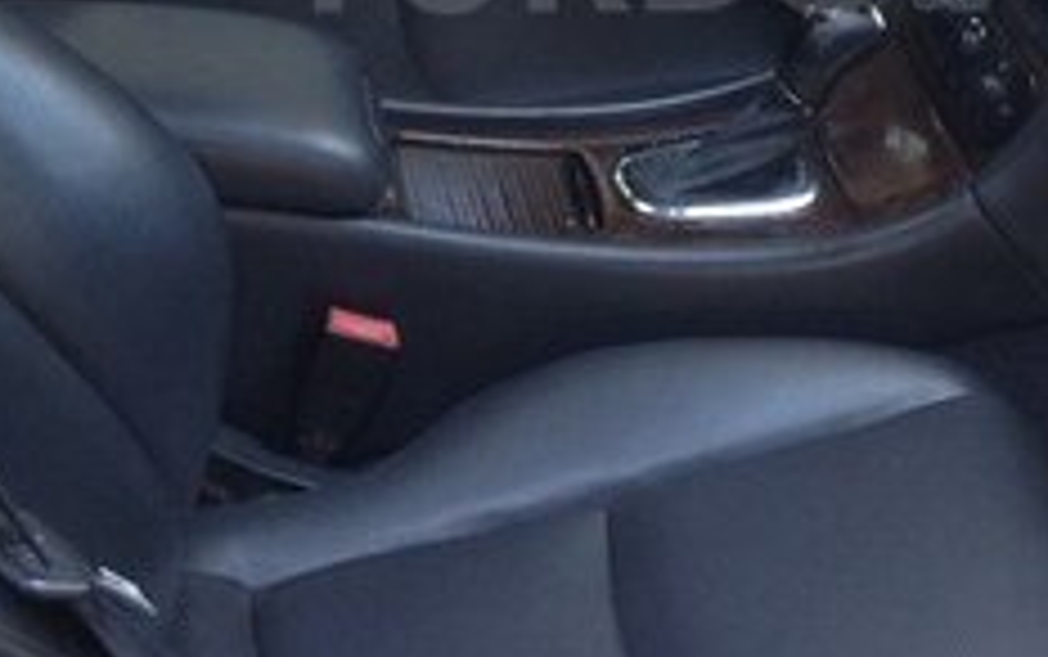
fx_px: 3001
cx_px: 738
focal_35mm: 105
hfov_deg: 19.7
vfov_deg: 12.3
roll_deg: -2.5
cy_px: -56
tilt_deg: -30.4
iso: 64
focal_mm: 4.28
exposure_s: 1/20
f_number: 2.4
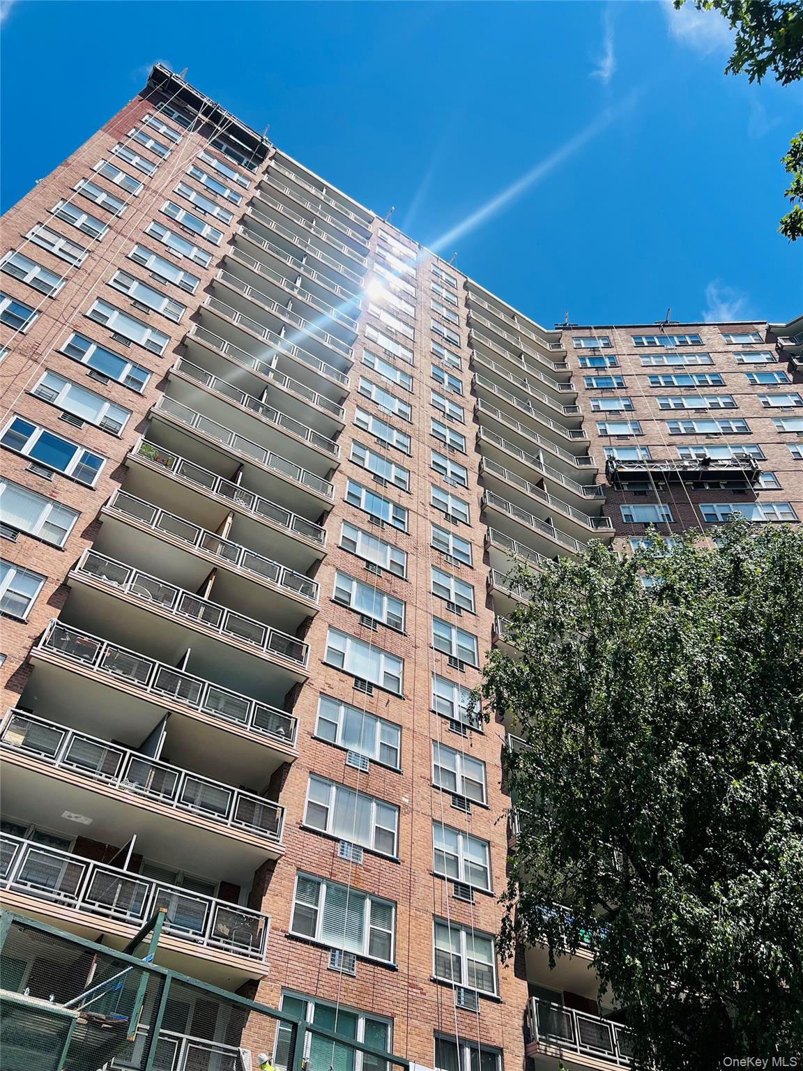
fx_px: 804
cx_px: 402
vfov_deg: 67.3
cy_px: 536
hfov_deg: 53.1
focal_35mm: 26
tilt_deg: +49.7
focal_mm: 5.7
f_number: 1.5
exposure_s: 1/4444
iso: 50
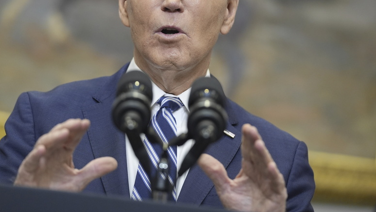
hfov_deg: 11.6
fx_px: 1855
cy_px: 46
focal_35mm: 186
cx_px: 178
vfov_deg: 6.5
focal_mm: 134
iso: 2000
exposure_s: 1/200
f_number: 2.8
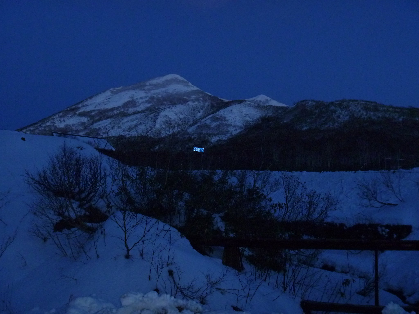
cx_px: 210
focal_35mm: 35
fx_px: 424
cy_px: 157
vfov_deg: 40.7
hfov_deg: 52.6
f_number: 3.5
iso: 400
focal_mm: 6.3
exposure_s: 1/30
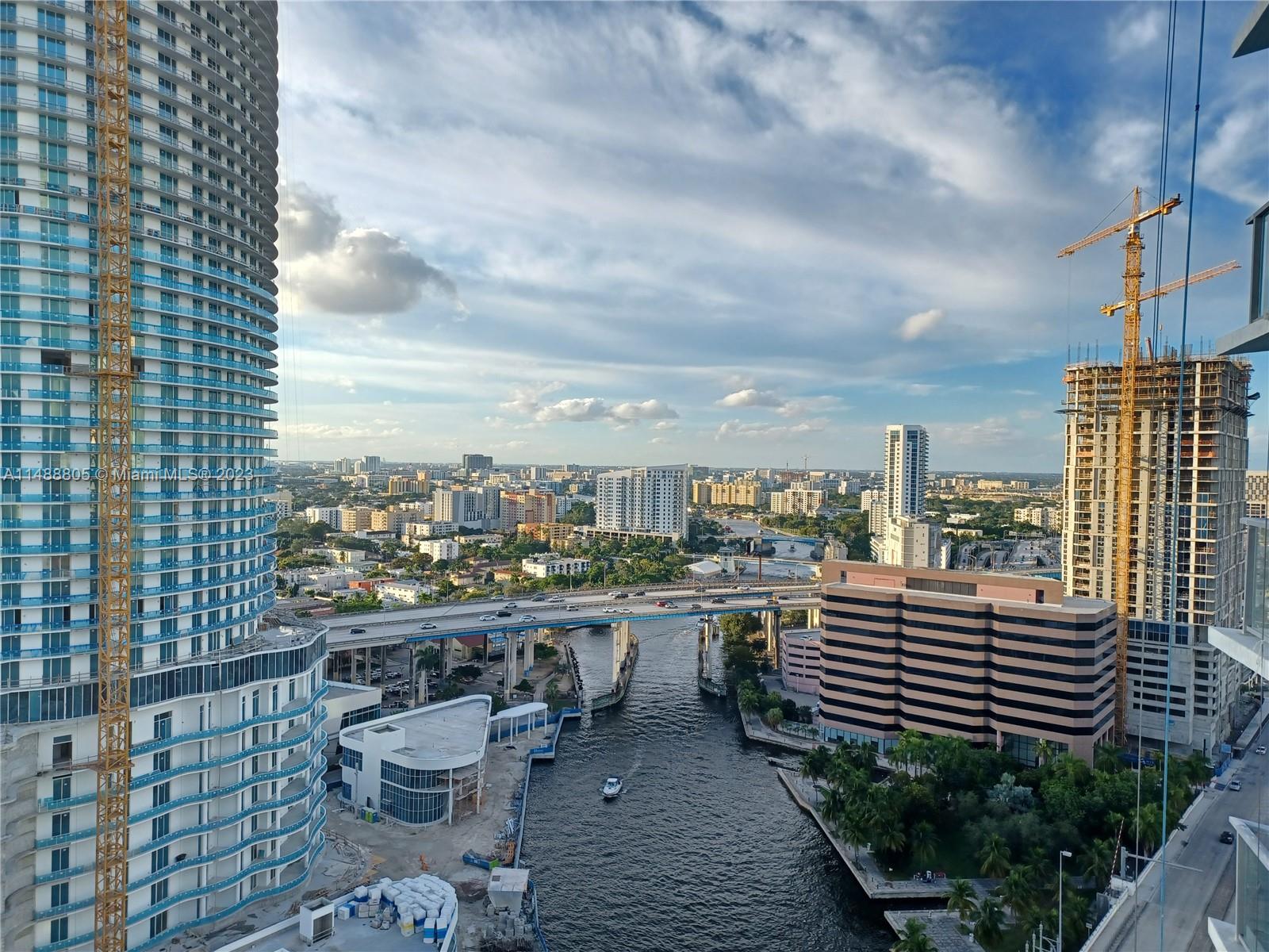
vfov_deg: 54.9
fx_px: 916
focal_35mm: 25
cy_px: 476
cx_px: 634
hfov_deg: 69.4
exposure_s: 1/264
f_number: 1.8
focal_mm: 4.6
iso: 32
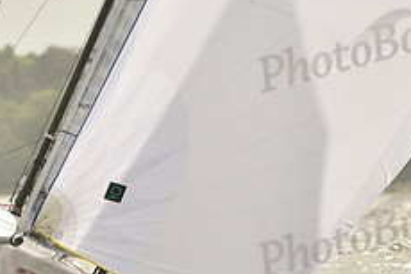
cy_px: 164
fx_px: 8636
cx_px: 168
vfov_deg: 1.8
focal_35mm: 757
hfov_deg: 2.7
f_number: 7.1
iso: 320
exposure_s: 1/1250
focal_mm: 300
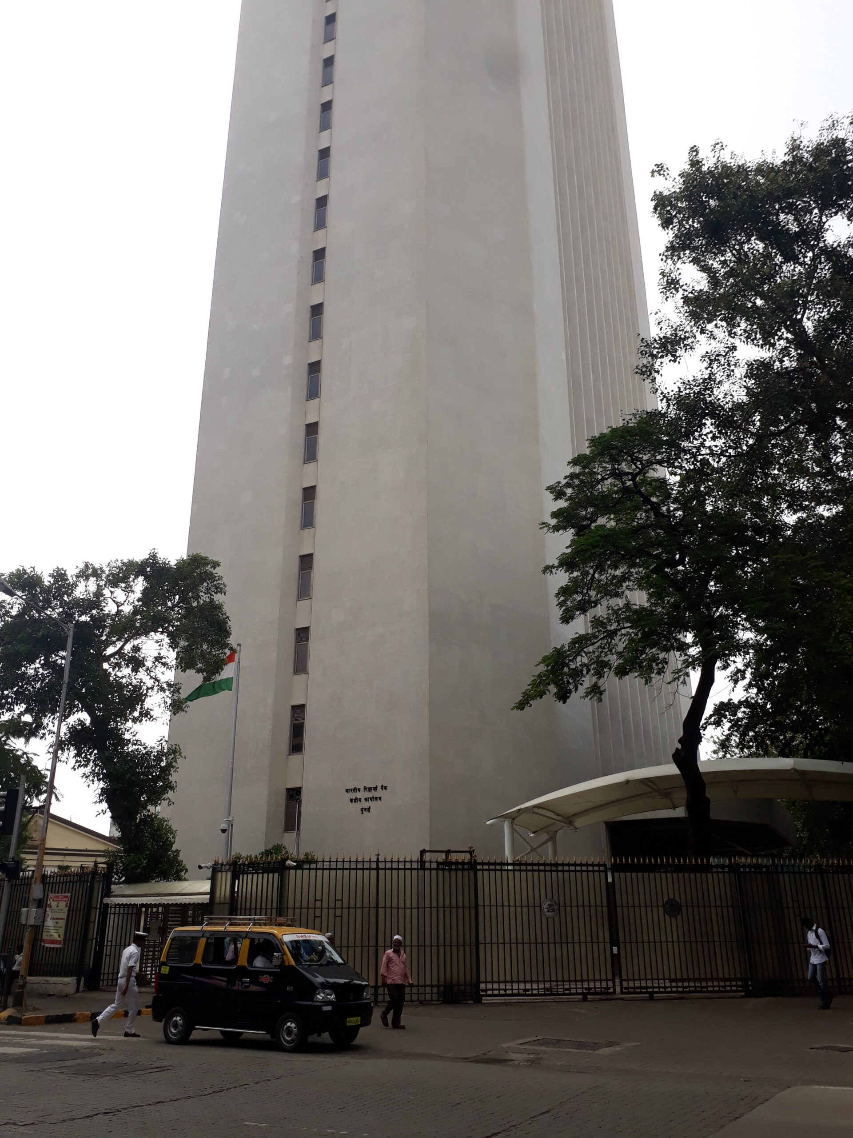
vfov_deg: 65.3
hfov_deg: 51.4
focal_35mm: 27
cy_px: 569
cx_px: 426
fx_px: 887
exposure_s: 1/1377
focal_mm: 3.6
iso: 40
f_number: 1.9
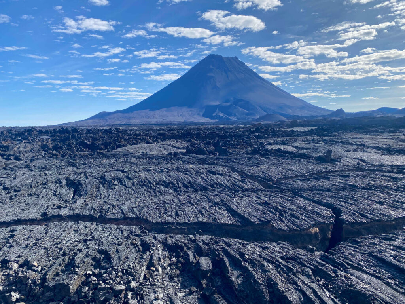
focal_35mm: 26
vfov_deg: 53.1
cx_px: 202
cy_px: 152
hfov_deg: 67.3
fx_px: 304
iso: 32
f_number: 1.8
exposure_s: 1/2625
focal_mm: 4.25
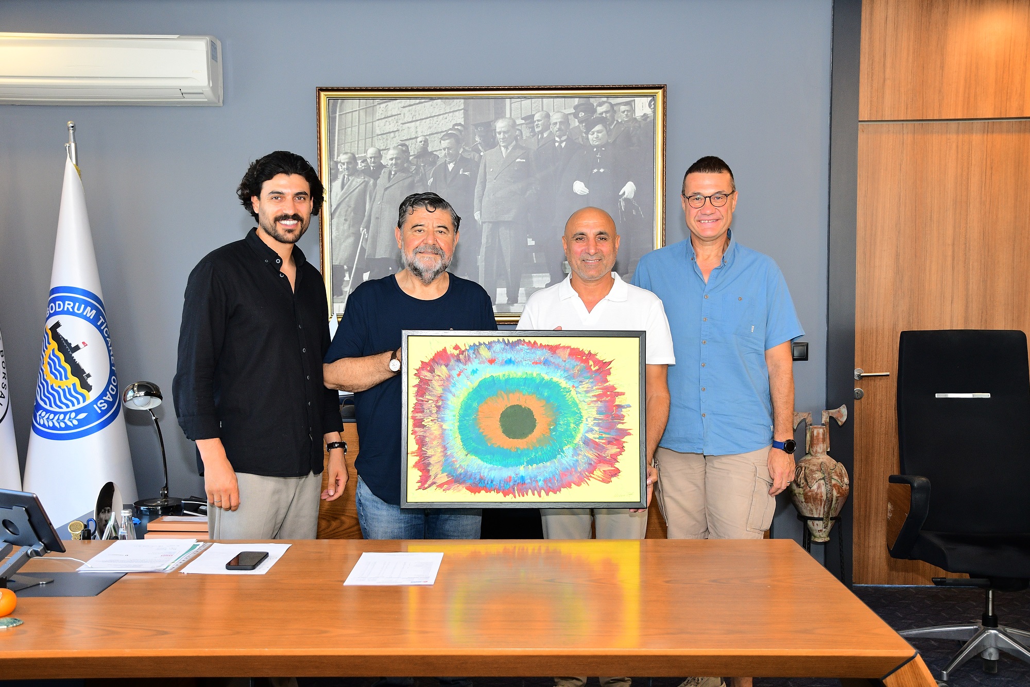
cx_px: 515
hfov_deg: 51.3
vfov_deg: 35.5
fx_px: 1073
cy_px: 344
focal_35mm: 38
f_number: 3.5
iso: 800
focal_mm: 25
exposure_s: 1/125
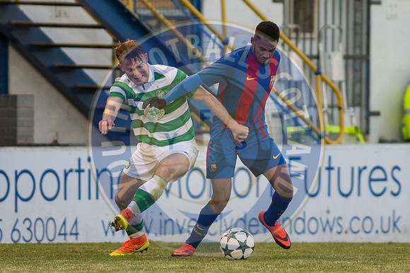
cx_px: 205
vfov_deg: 3.1
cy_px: 136
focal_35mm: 450
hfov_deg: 4.6
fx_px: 5126
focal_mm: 300
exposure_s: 1/1000
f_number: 2.8
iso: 1000
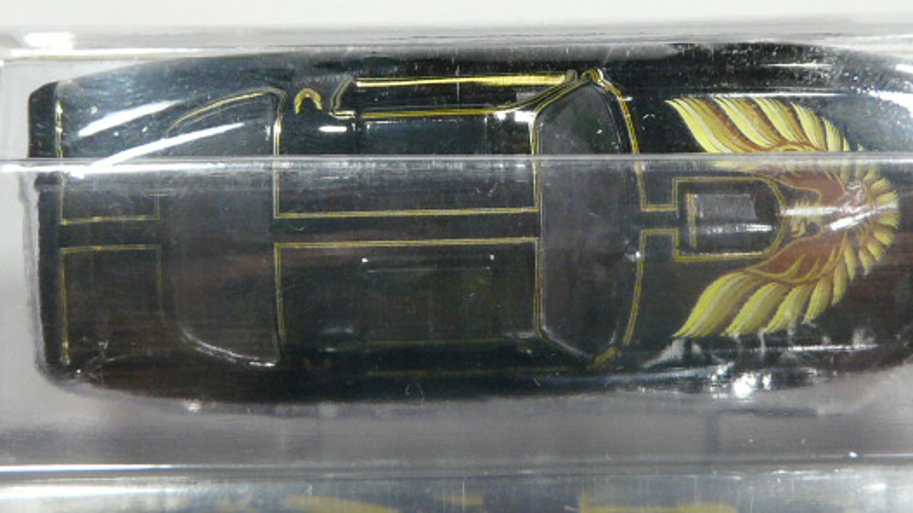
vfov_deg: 8.7
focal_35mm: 139
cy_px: 166
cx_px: 504
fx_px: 3364
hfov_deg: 15.5
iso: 160
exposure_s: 1/50
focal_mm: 10.8
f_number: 3.2
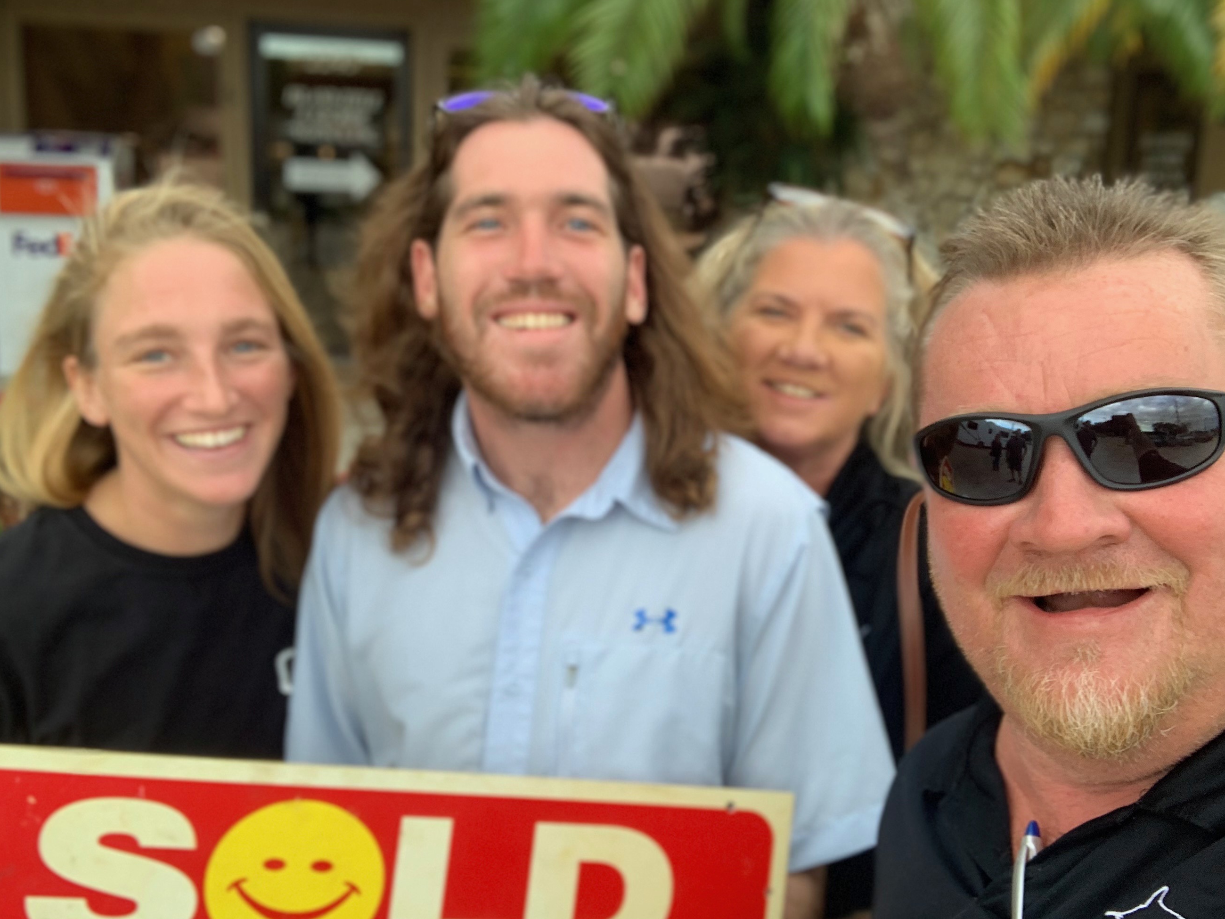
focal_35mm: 38
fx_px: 1345
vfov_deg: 37.7
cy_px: 453
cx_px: 628
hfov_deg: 49.0
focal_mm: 2.87
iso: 50
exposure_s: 1/121
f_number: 2.2
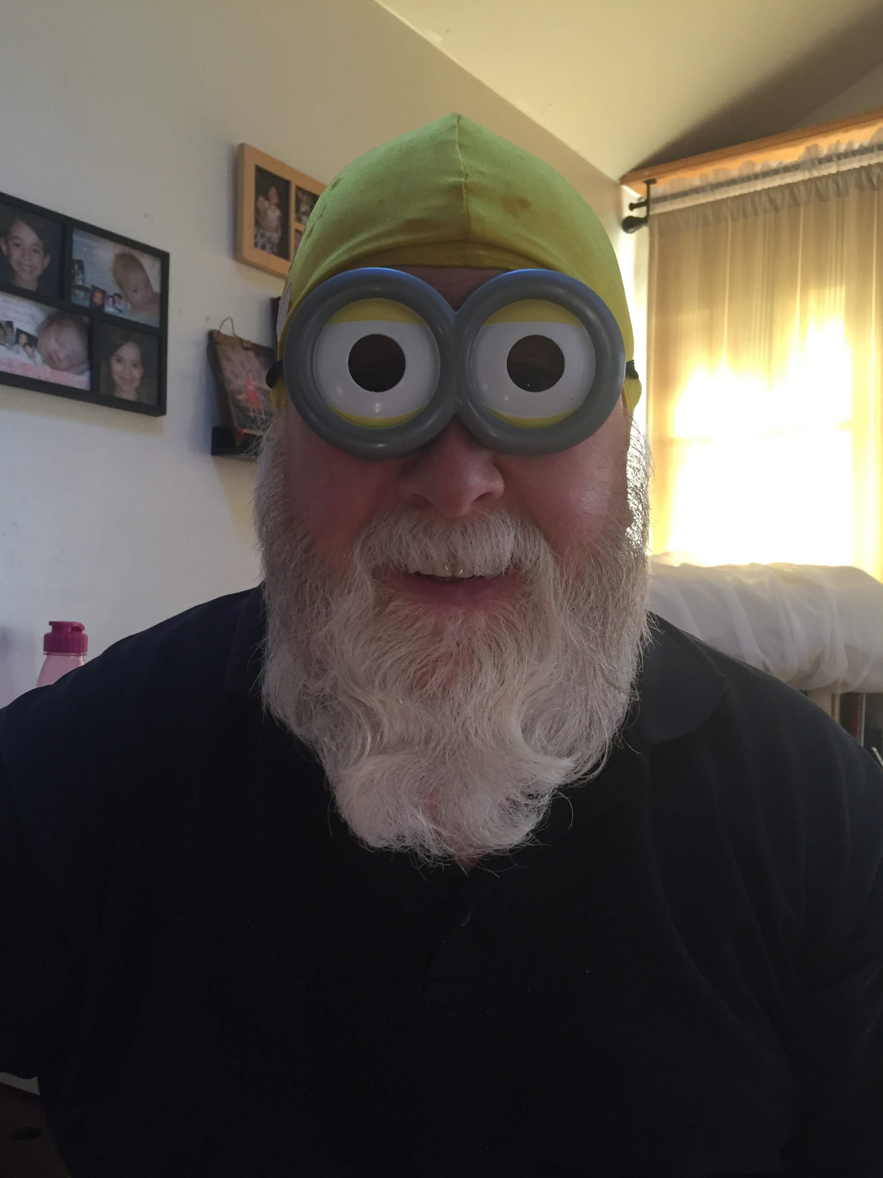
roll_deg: -1.2
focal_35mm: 30
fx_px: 1020
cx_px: 431
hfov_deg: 46.8
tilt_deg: +1.4
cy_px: 605
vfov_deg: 60.0
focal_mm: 4.15
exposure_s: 1/30
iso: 125
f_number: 2.2
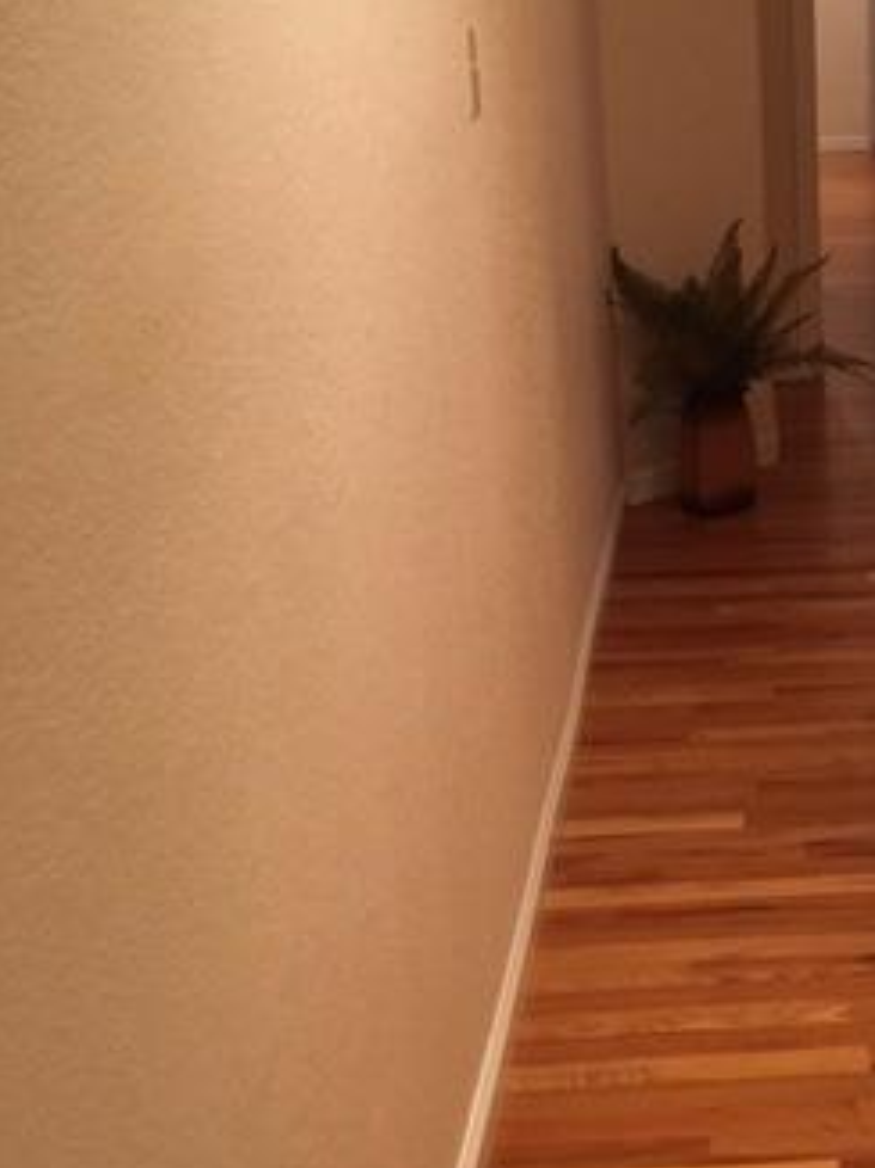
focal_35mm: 57
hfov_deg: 24.6
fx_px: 1924
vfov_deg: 33.6
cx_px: 853
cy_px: 419
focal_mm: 4.15
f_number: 2.2
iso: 160
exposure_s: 1/30
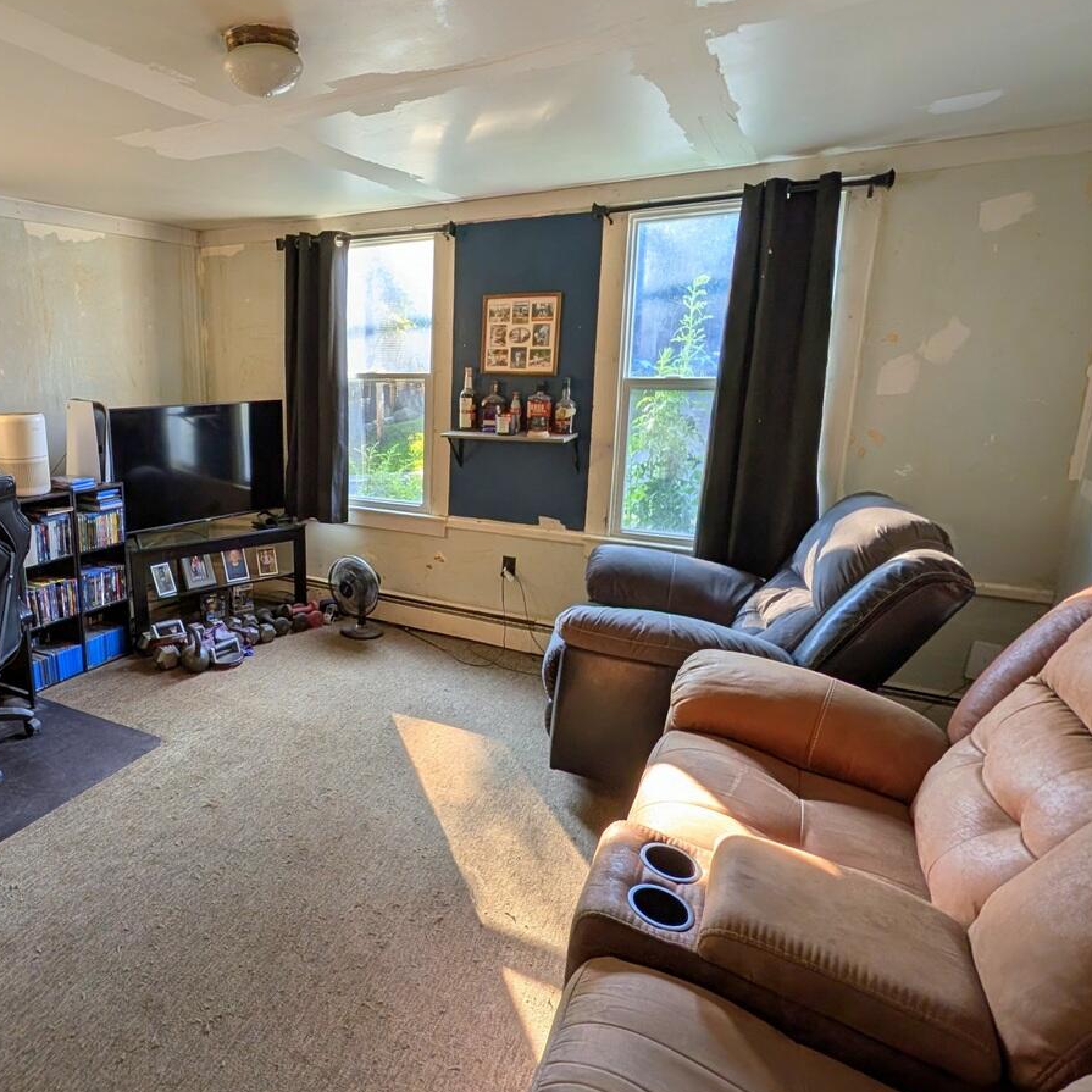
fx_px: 678
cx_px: 317
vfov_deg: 77.7
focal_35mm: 19
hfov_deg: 73.9
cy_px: 526
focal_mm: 2.02
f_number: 1.7
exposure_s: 1/83.7
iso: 50
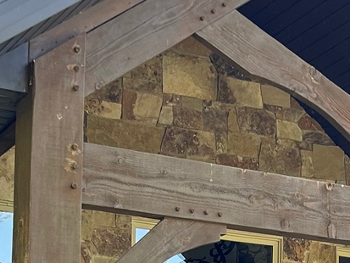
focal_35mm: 129
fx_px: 1305
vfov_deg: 11.0
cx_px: 253
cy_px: 397
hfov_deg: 15.2
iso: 40
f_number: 1.5
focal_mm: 5.7
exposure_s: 1/203
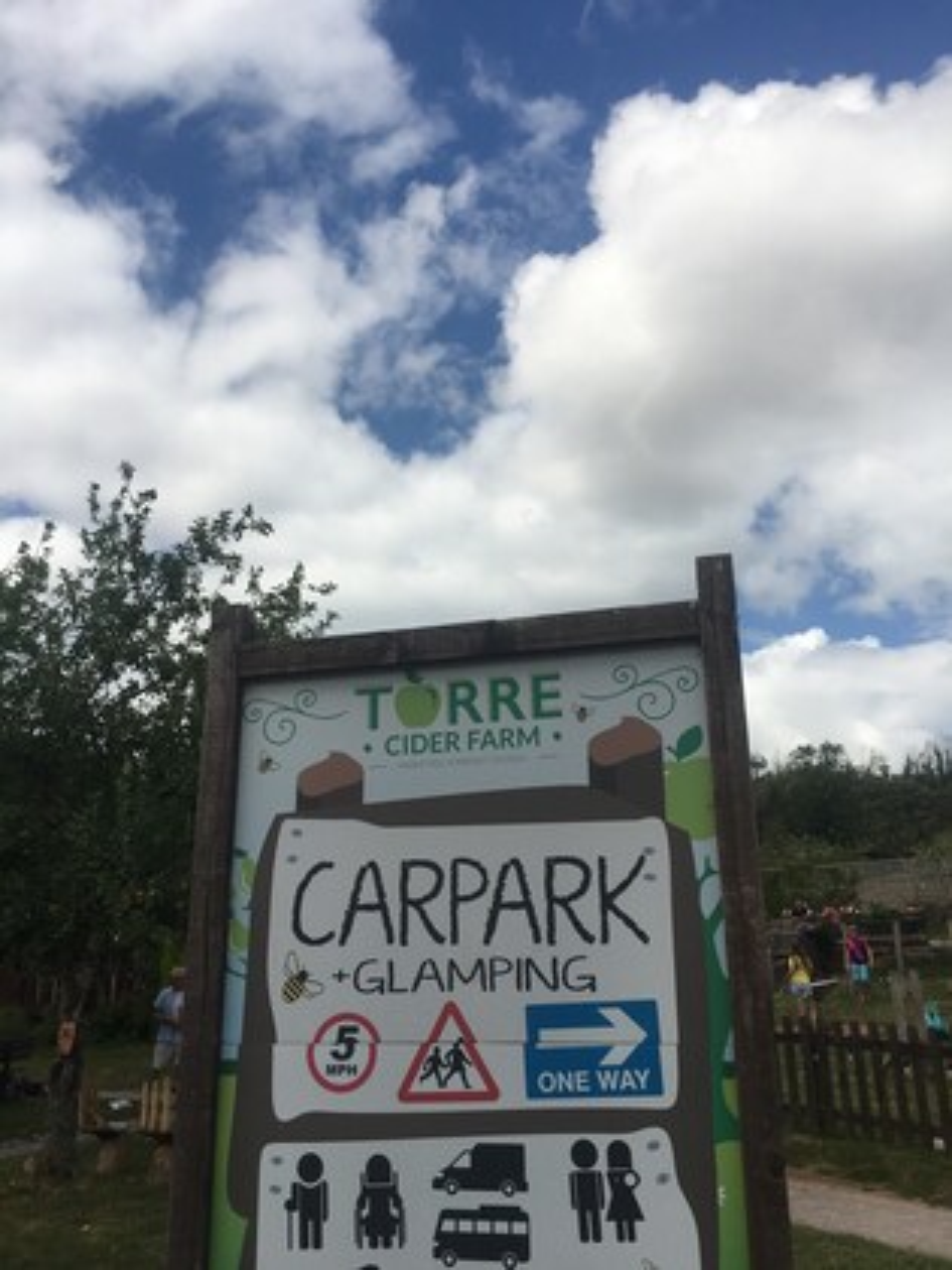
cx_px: 476
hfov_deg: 48.2
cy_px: 635
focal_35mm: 29
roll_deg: +1.3
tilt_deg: +17.7
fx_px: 1063
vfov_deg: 61.7
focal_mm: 4.15
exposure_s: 1/2404
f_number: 2.2
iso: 25
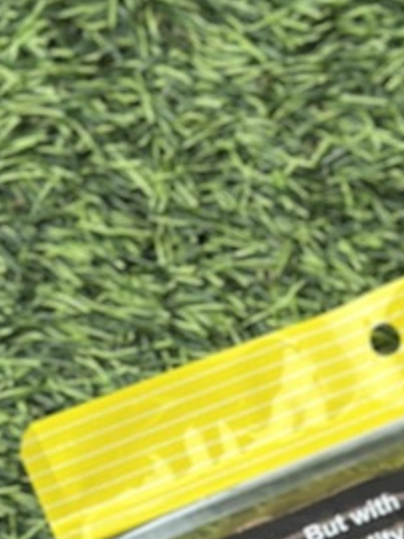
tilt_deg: -78.4
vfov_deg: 9.9
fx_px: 2972
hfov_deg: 7.6
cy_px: 892
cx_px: 651
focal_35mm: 191
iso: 160
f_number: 1.78
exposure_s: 1/60
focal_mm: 6.86
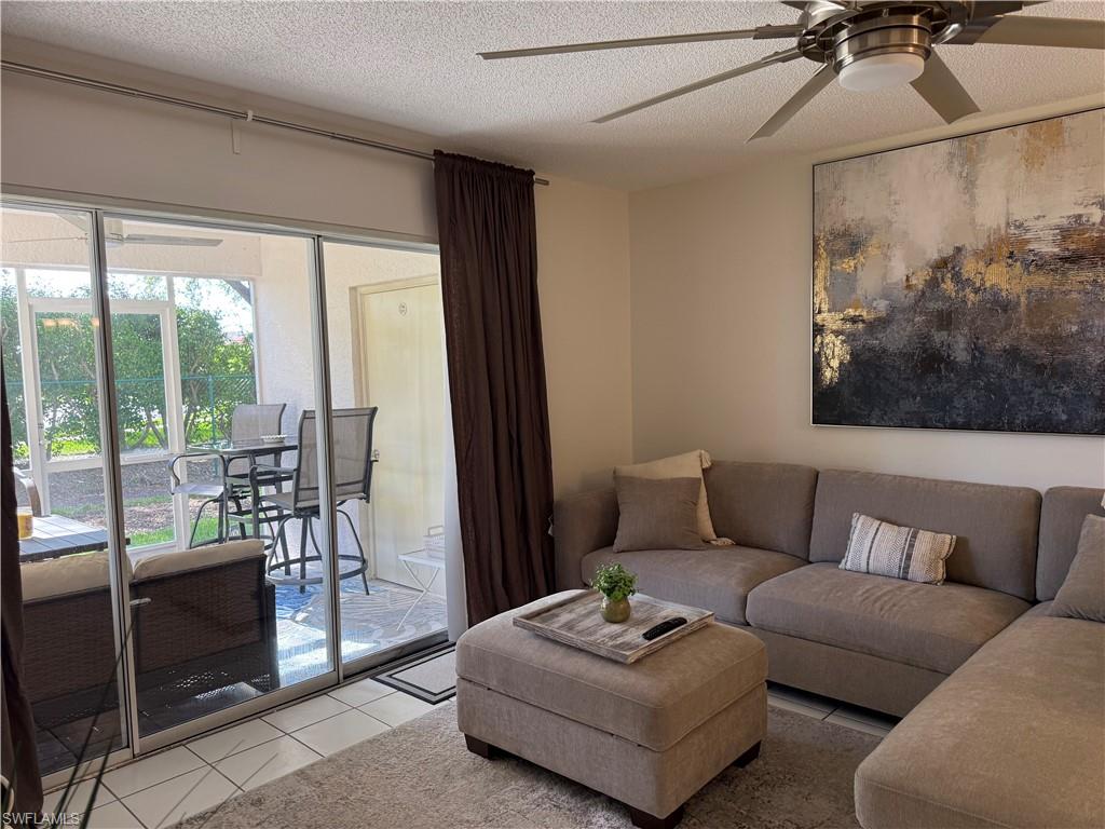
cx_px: 552
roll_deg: +1.4
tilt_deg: -3.2
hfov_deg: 71.6
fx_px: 766
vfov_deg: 56.8
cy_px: 414
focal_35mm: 24
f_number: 1.78
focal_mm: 6.76
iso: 100
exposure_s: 1/120
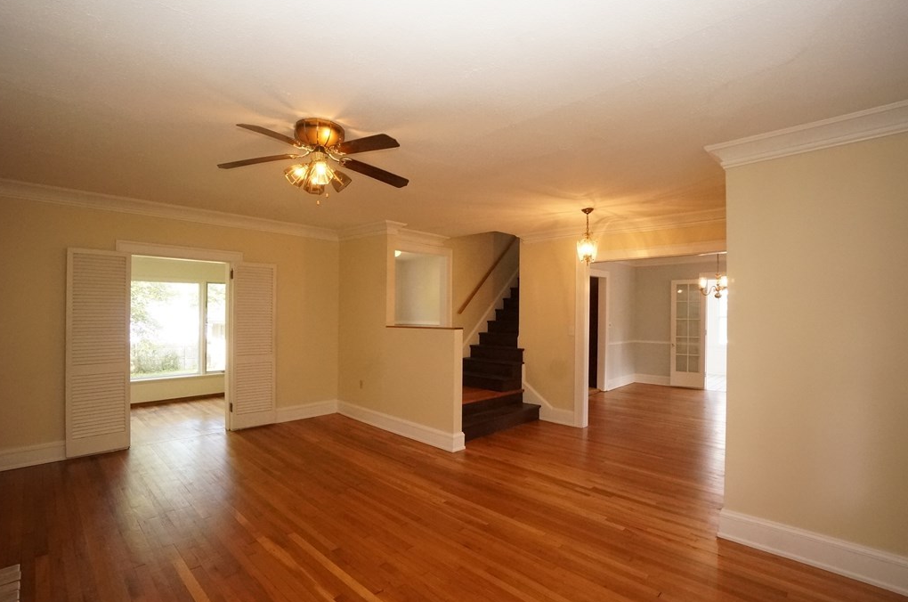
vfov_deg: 73.5
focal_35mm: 16
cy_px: 308
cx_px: 444
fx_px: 403
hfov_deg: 96.8
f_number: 6.3
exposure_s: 1/100
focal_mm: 10
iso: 3200
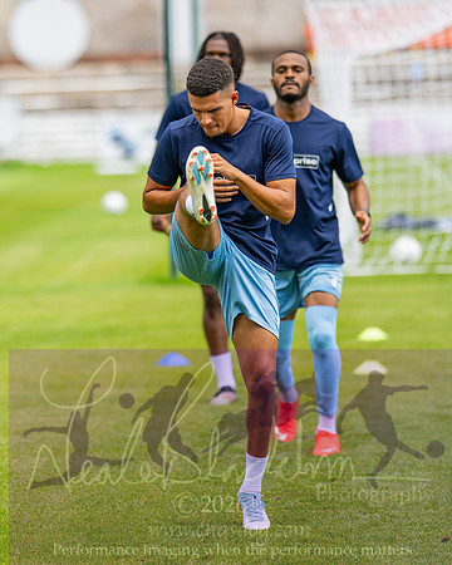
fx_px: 4018
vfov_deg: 8.0
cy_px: 208
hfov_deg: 6.4
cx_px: 106
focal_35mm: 240
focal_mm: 135
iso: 160
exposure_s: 1/1600
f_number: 1.8
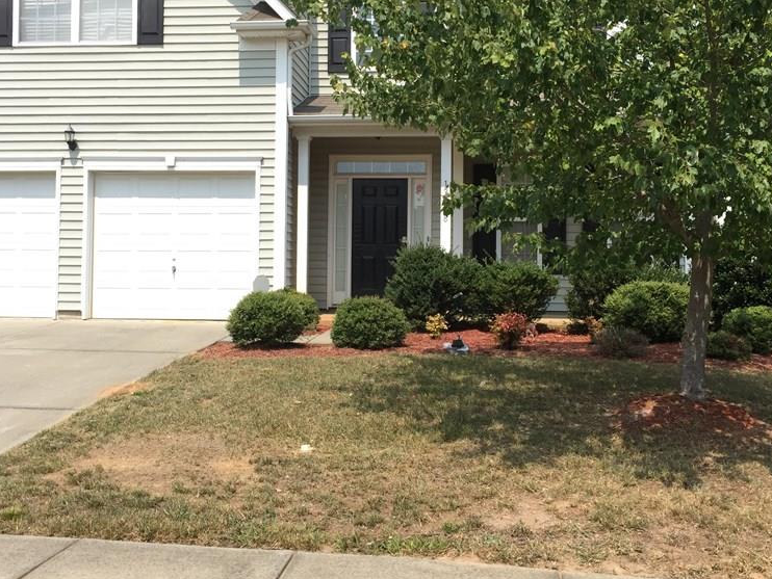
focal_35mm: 40
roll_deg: -2.7
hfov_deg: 46.8
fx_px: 892
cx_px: 363
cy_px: 248
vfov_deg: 35.9
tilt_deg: +1.2
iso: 32
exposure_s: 1/1276
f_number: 2.2
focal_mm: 4.15
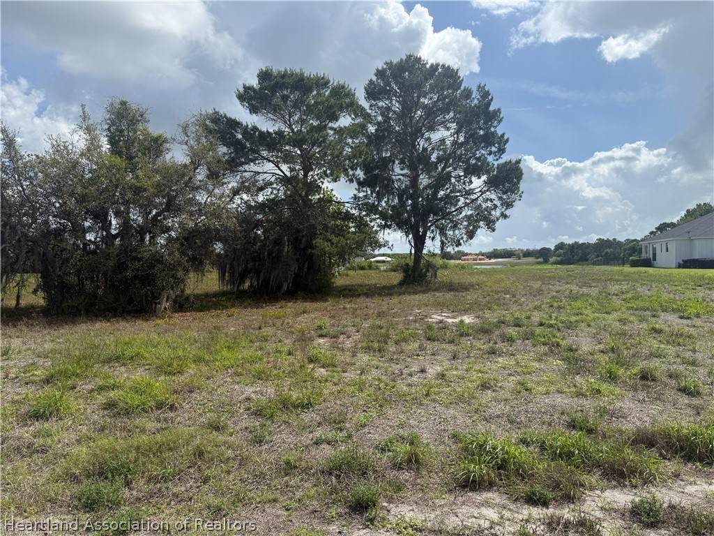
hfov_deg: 71.6
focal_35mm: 24
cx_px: 357
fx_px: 495
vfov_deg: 56.8
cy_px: 268
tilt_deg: -1.2
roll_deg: +0.0
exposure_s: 1/6711
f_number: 1.78
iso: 80
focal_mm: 6.76
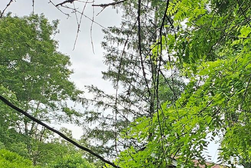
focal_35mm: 78
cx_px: 282
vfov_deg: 16.4
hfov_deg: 24.1
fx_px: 544
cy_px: 231
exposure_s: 1/433
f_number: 1.8
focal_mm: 5
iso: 50
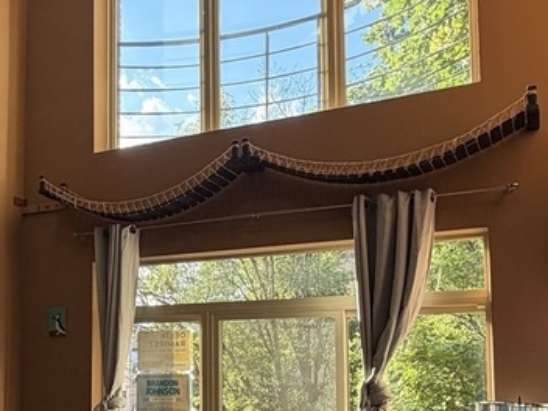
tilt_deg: +3.7
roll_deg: +0.1
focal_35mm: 43
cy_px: 319
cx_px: 146
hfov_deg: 42.7
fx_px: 681
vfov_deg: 32.8
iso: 125
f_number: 2.2
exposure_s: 1/121
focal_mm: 2.22
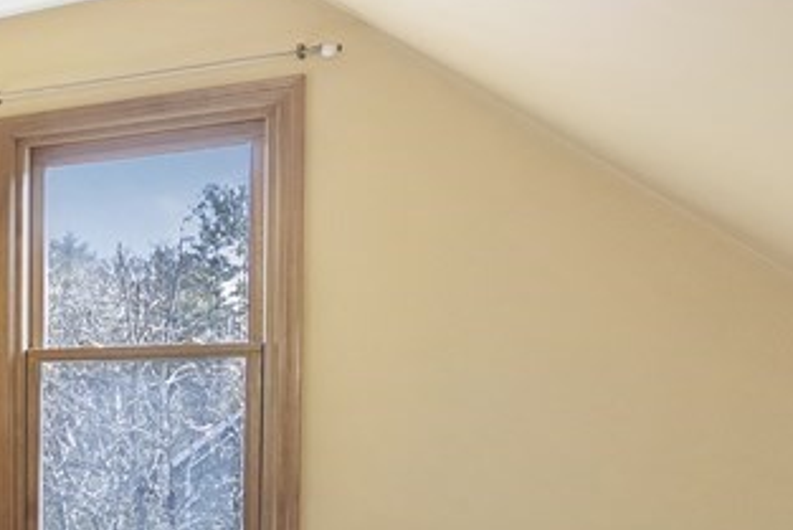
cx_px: -383
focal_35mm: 49
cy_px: 427
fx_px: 1080
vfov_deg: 27.0
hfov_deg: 27.9
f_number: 3.5
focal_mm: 10
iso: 200
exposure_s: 1/60
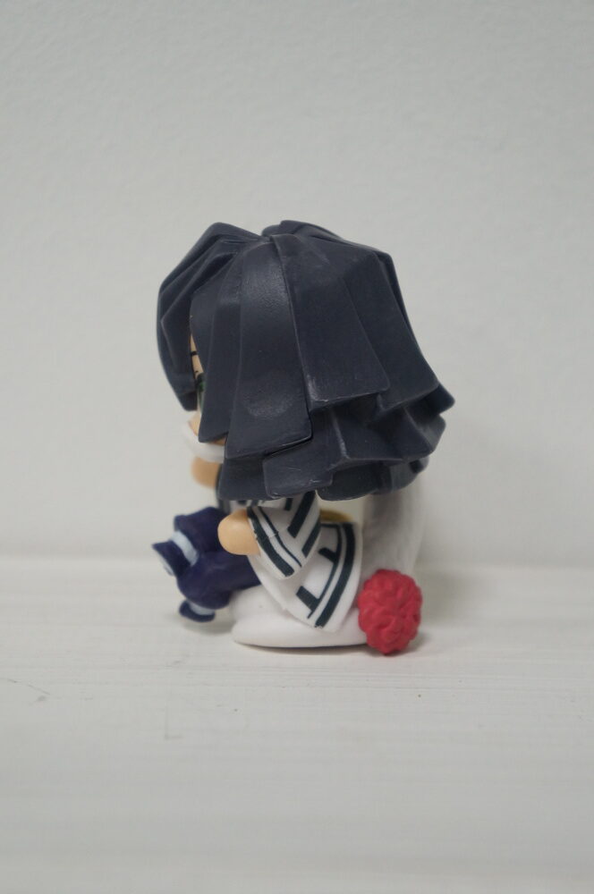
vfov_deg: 26.5
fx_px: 1898
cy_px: 447
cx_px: 297
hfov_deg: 17.8
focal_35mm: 76
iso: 1600
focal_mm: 51
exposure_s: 1/80
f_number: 5
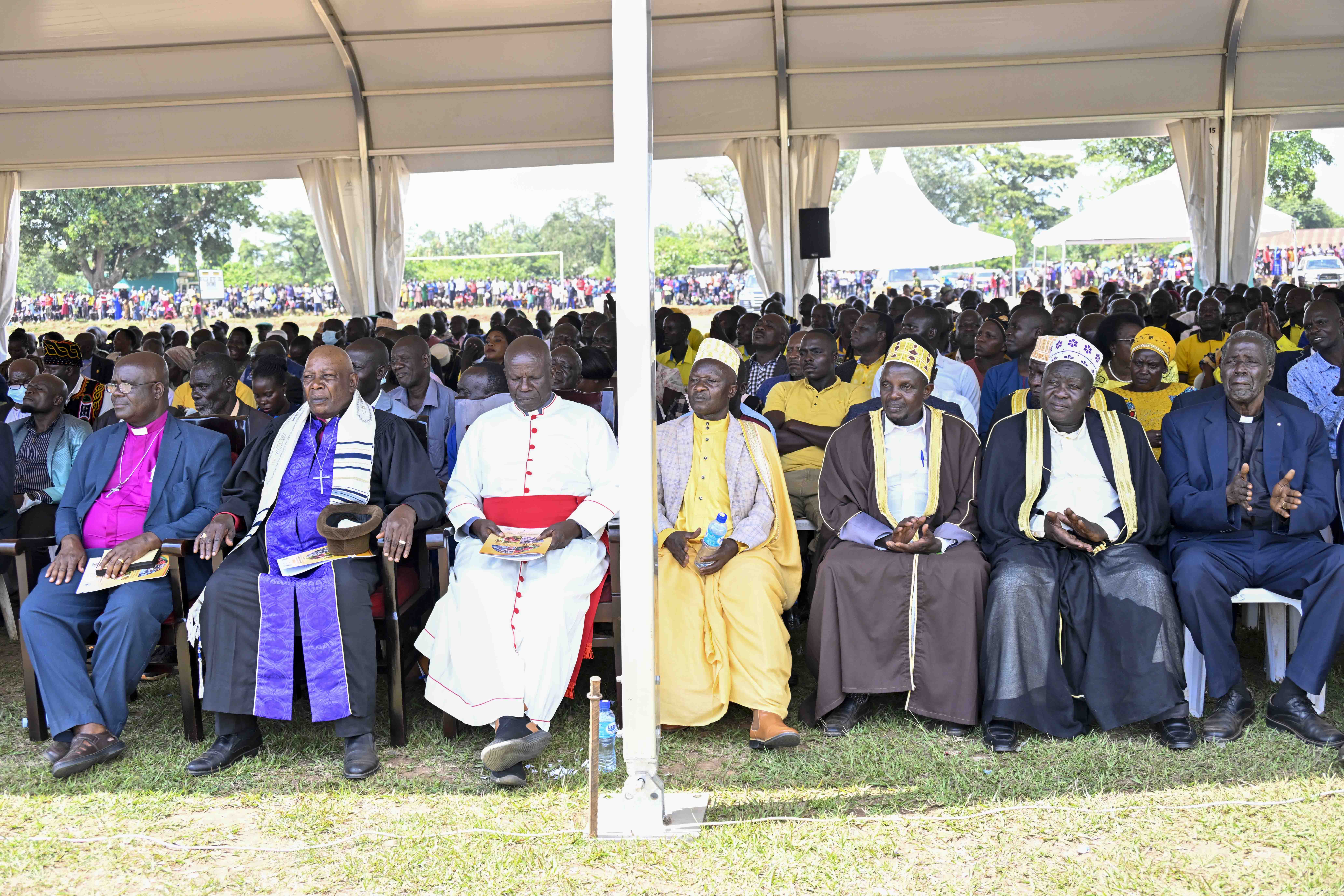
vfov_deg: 31.9
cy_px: 448
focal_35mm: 42
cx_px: 672
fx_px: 1568
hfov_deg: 46.4
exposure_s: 1/800
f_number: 5.3
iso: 1100
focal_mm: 42
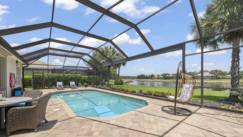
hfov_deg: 103.0
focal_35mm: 15
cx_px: 120
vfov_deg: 70.1
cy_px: 79
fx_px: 97
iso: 400
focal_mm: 14
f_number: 11
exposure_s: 1/125
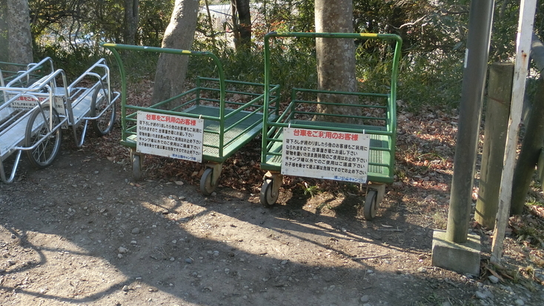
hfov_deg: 51.7
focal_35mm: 38
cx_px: 178
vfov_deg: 31.0
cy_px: 105
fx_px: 548
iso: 80
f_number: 3.5
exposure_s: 1/125
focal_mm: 4.5
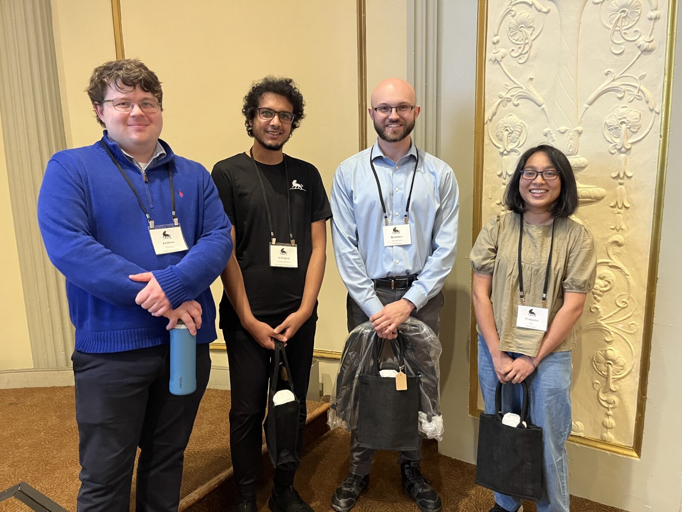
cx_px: 341
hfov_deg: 67.3
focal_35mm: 26
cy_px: 256
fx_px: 512
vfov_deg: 53.1
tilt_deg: -10.0
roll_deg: +1.3
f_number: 1.6
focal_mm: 5.1
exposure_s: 1/60
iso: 500
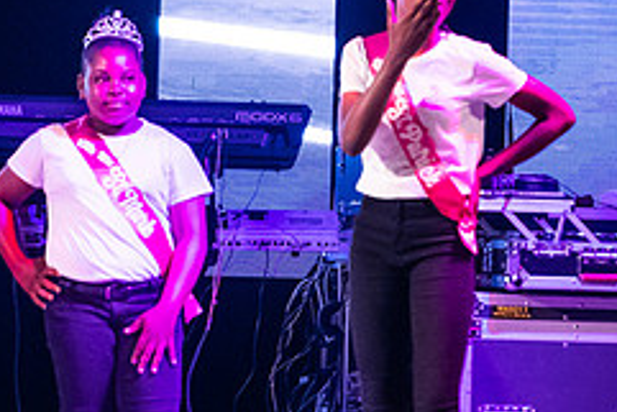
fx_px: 12416
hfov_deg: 2.8
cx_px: 444
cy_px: -113
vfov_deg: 1.9
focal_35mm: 724
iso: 1600
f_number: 3.5
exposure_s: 1/200
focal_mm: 200
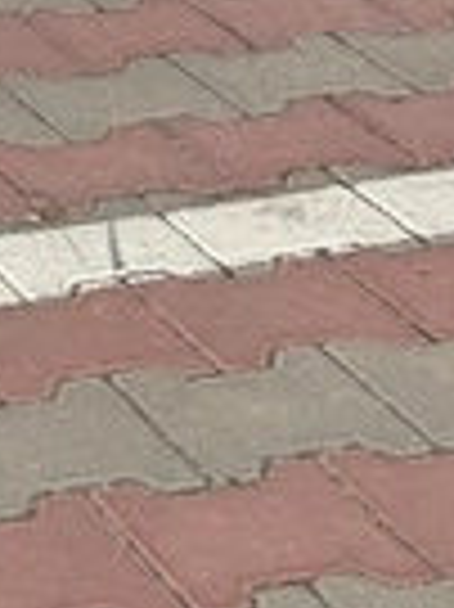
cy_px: -581
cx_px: -845
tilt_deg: -9.7
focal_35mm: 142
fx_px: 2487
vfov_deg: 12.4
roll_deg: +3.0
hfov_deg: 8.8
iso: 80
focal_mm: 6.76
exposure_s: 1/121
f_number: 1.78
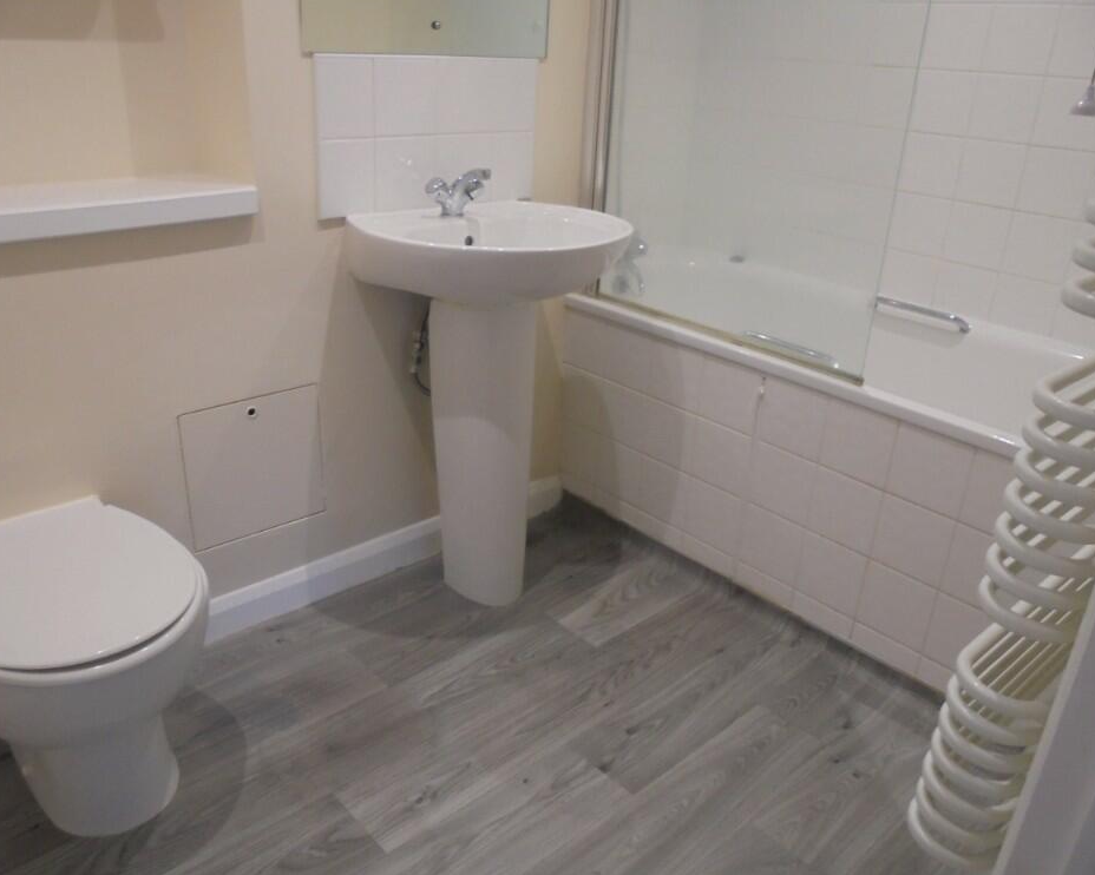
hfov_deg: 62.2
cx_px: 535
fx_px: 907
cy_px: 425
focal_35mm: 28
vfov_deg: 51.5
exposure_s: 1/30
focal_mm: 4.6
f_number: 3.5
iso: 160
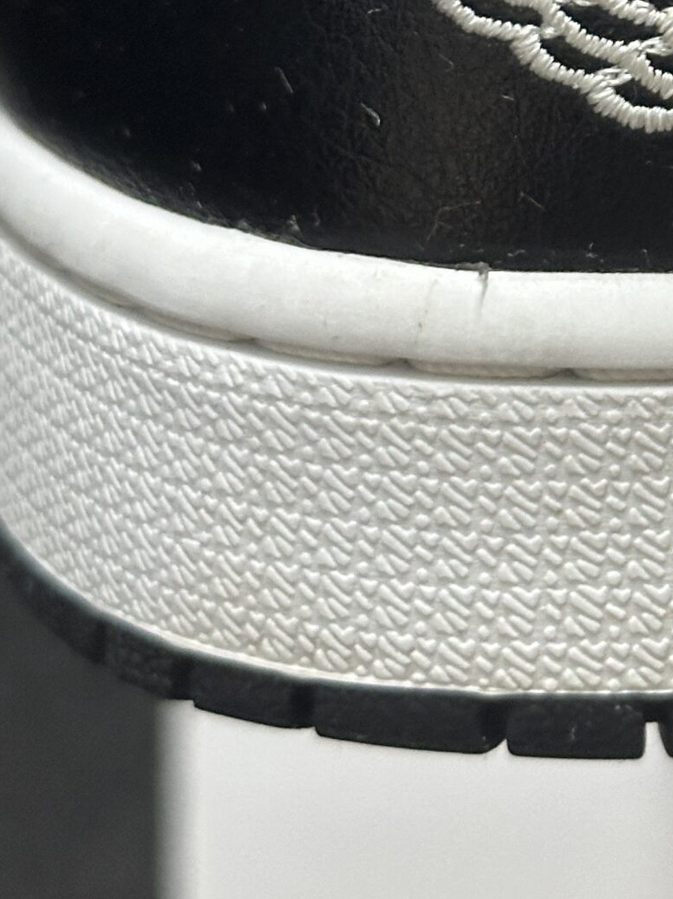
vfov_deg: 16.3
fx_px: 3087
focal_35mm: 119
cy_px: 40
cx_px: 680
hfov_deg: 12.3
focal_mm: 6.86
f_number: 1.78
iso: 400
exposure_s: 1/40
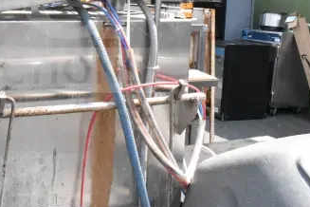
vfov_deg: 23.5
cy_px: 18
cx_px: 44
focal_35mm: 56
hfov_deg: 34.1
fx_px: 482
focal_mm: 20
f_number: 18
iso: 6400
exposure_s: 1/1250
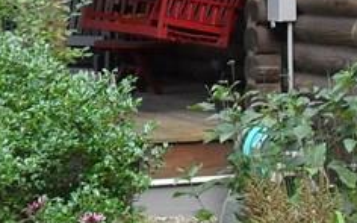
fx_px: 1565
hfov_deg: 13.0
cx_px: 142
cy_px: 56
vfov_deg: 8.1
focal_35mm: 161
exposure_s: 1/125
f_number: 2.8
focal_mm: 6.2
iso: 100
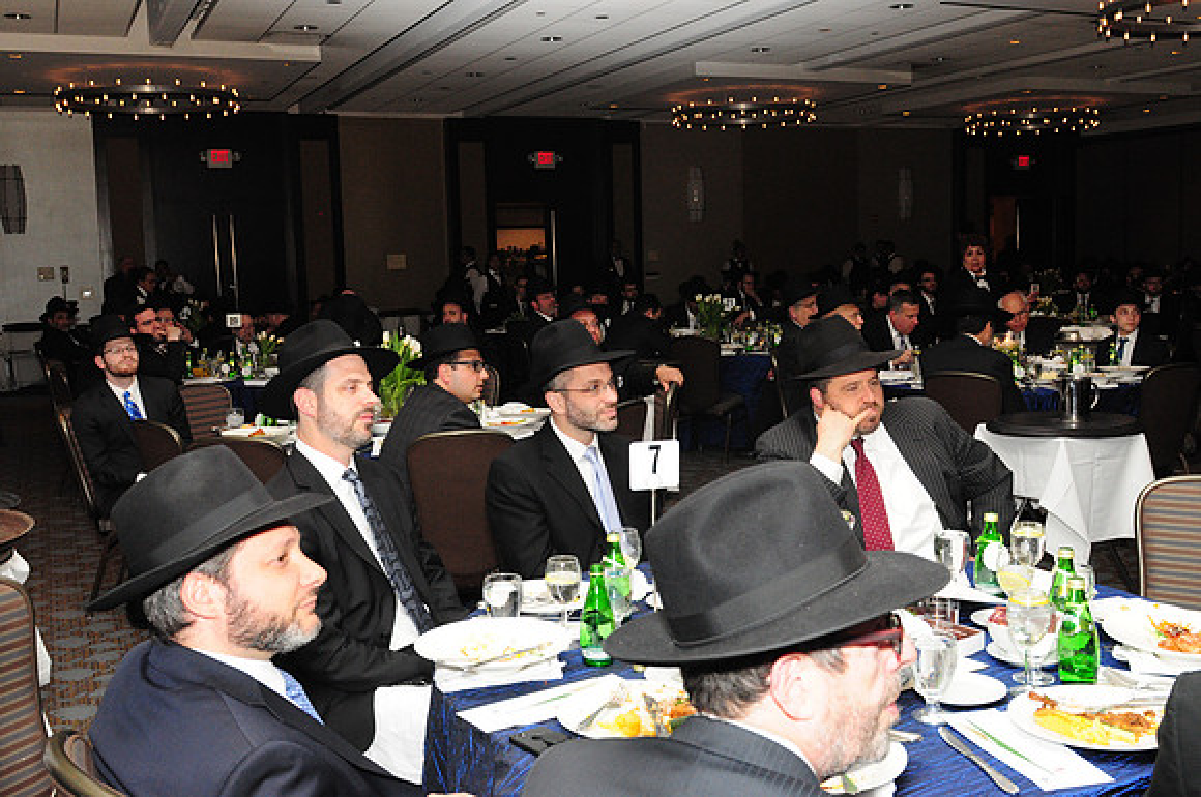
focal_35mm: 36
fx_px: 1199
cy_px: 398
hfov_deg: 53.2
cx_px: 600
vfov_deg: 36.8
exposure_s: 1/60
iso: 1600
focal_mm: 24
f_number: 7.1
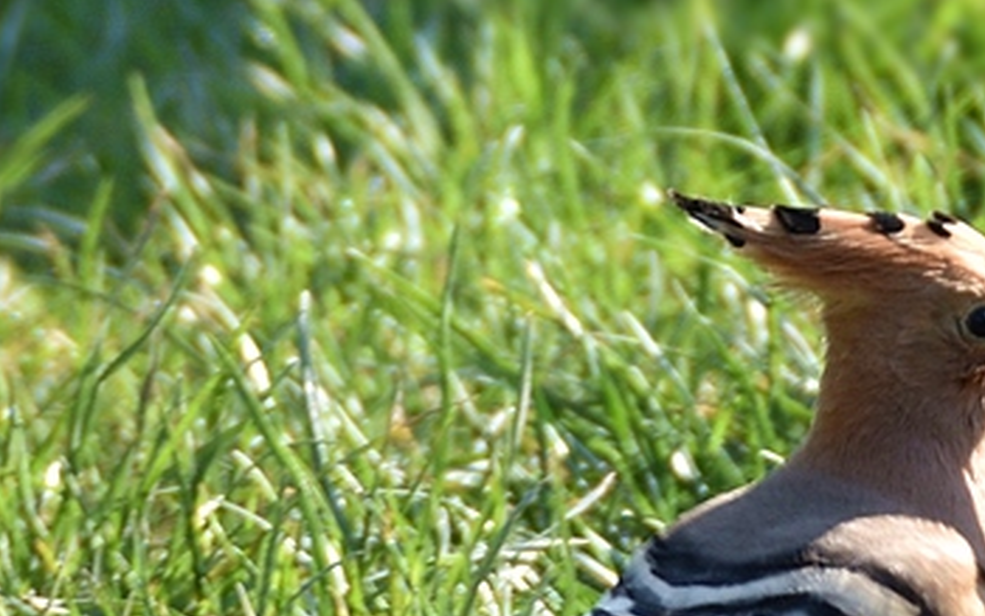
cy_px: 451
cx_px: 1178
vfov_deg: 1.1
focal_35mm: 1178
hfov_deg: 1.8
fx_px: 31633
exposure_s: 1/160
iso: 100
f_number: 6.3
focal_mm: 300
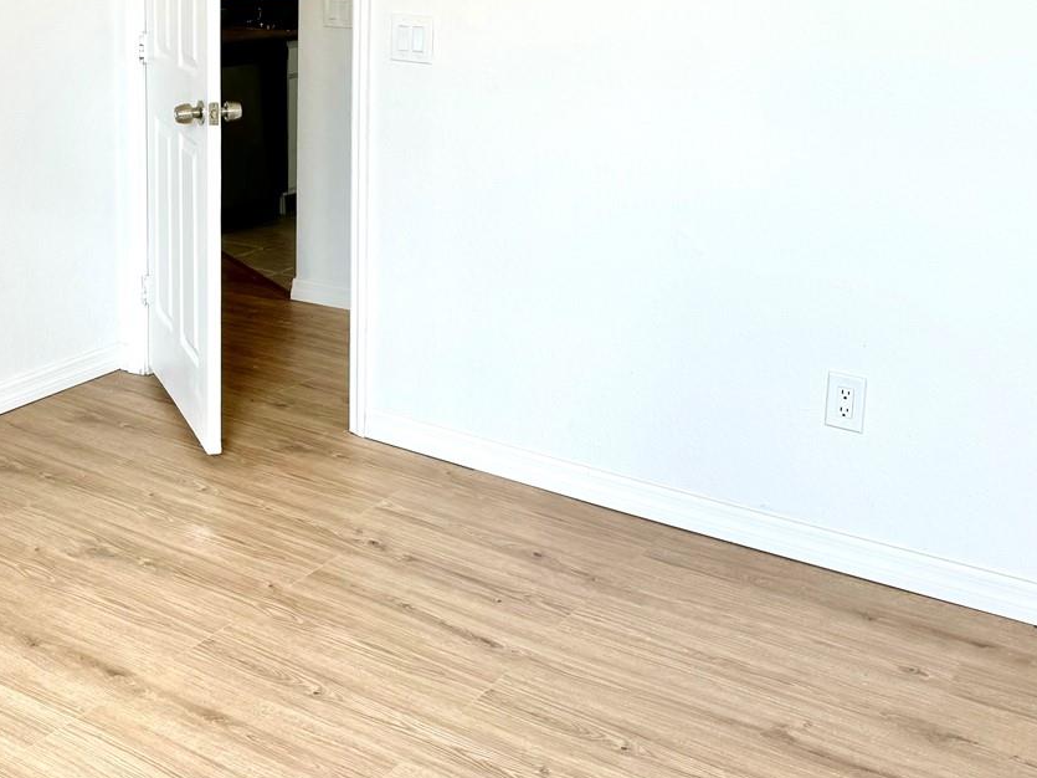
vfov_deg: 30.3
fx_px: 1378
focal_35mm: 46
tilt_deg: -7.8
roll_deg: -0.5
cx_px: 253
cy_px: 99
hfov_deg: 40.0
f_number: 1.78
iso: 64
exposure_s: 1/253
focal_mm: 6.76
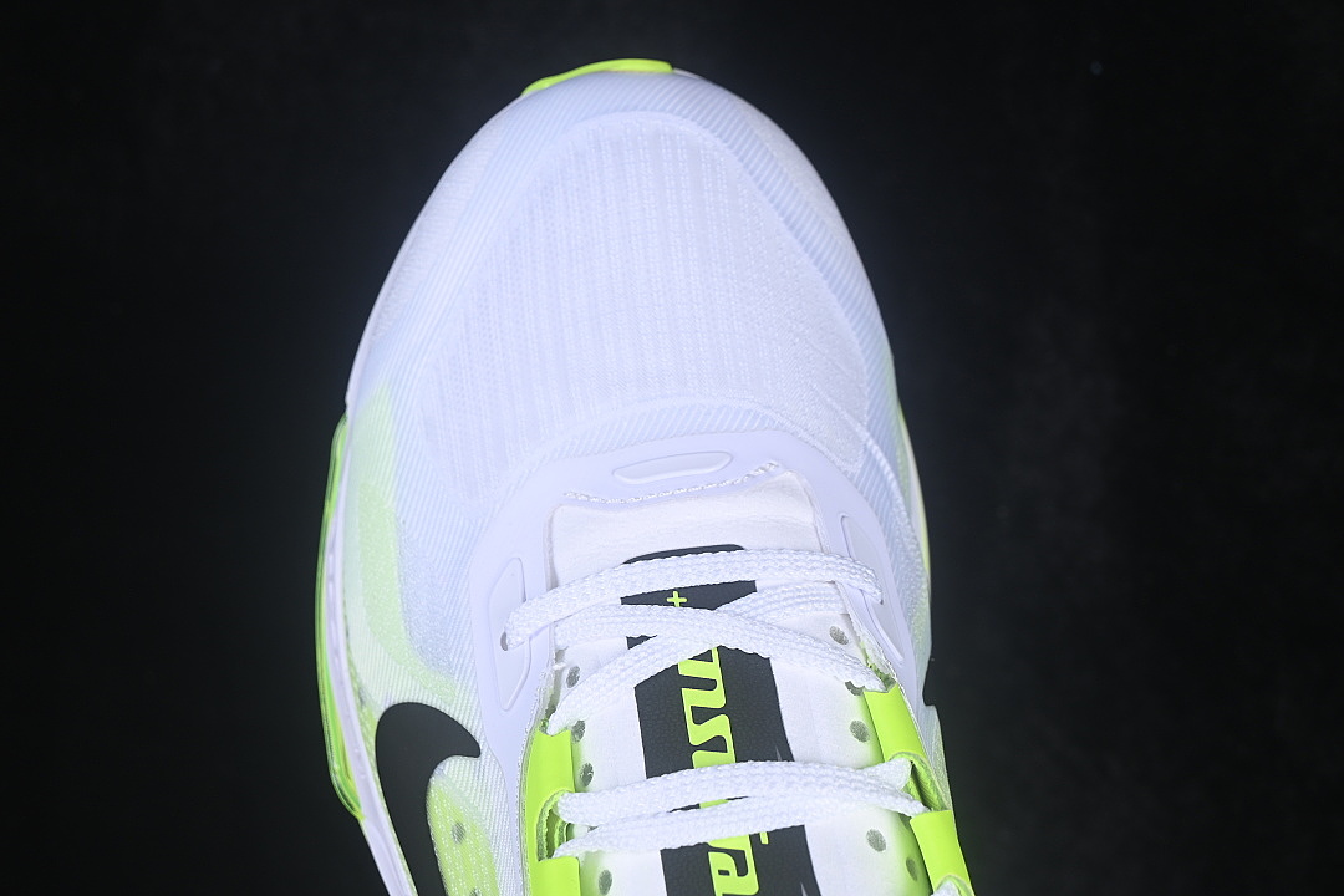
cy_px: 448
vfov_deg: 18.2
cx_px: 672
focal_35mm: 75
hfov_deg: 27.0
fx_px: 2800
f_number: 8
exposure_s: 1/60
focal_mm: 50
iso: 160
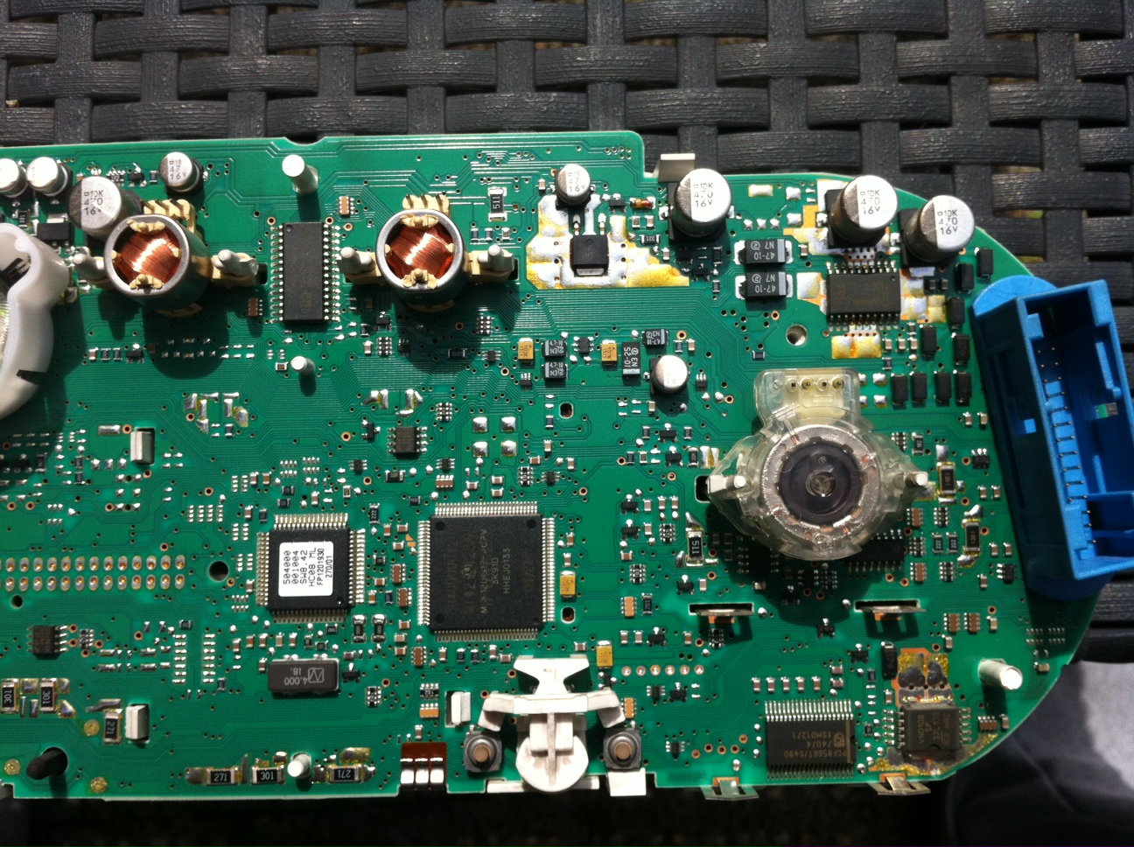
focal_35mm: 35
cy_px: 424
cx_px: 567
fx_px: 1145
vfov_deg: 40.6
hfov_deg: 52.7
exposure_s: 1/838
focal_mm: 3.85
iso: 80
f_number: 2.8
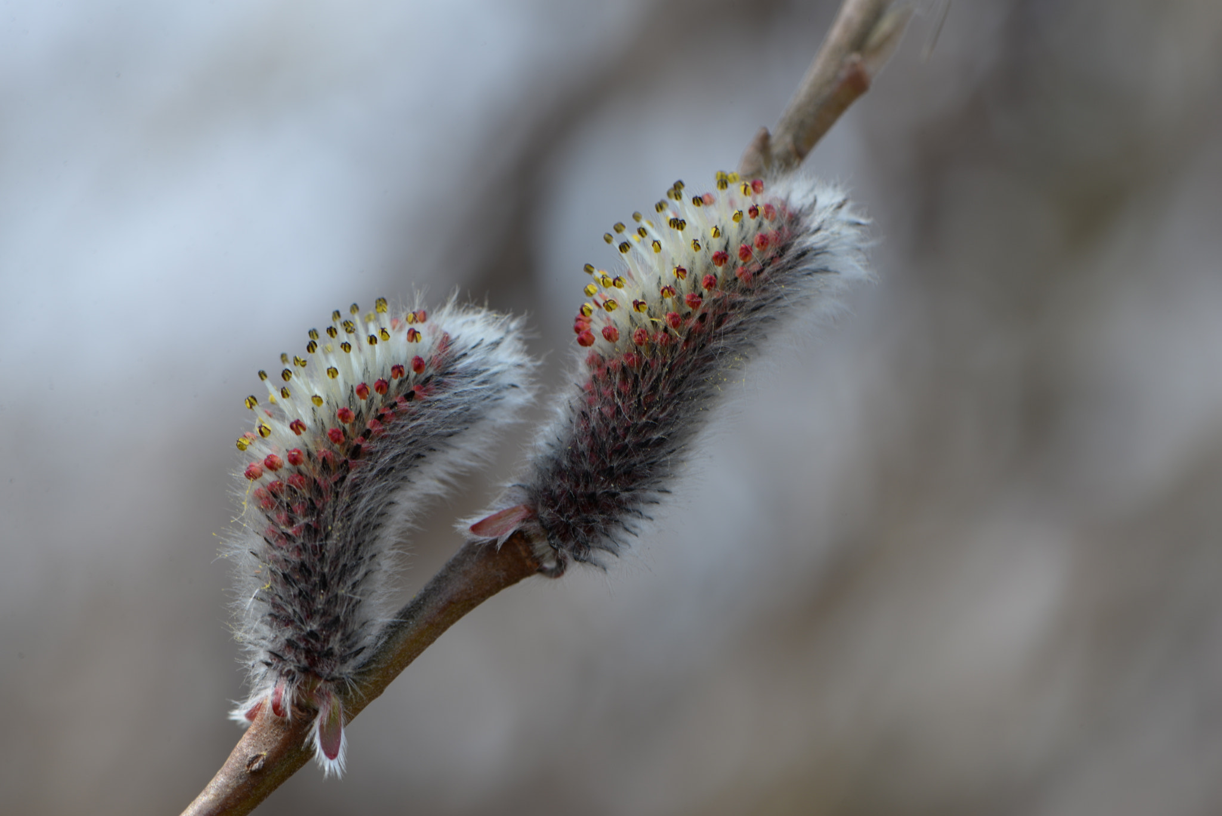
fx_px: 3565
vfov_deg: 13.1
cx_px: 611
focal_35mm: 105
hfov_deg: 19.4
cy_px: 408
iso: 100
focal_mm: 105
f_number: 14
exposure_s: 1/50
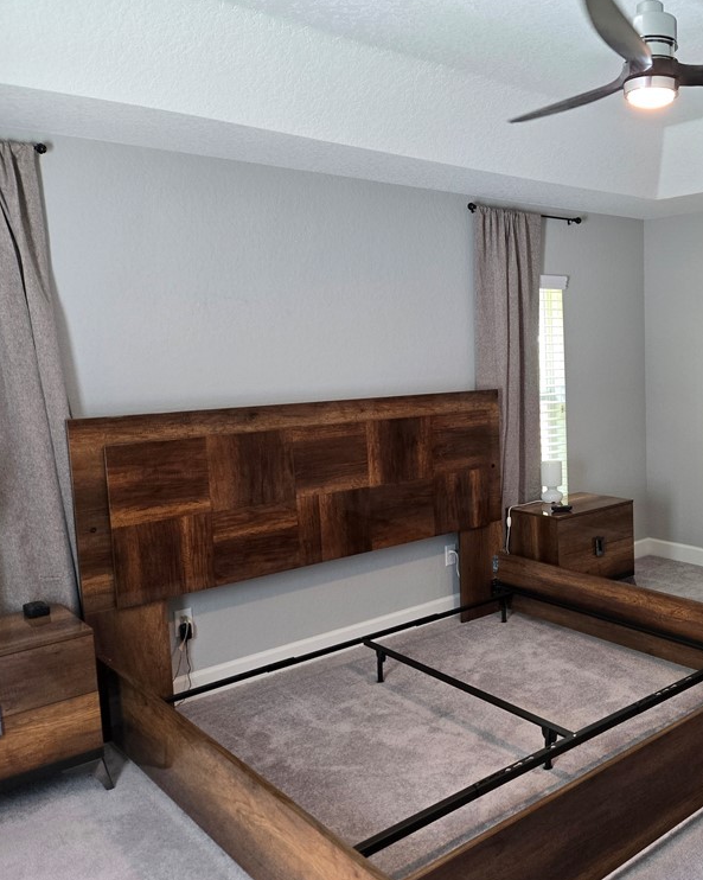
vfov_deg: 57.2
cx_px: 597
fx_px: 807
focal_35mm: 31
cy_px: 441
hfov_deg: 44.0
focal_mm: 5.4
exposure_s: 1/120
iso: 250
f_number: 1.8
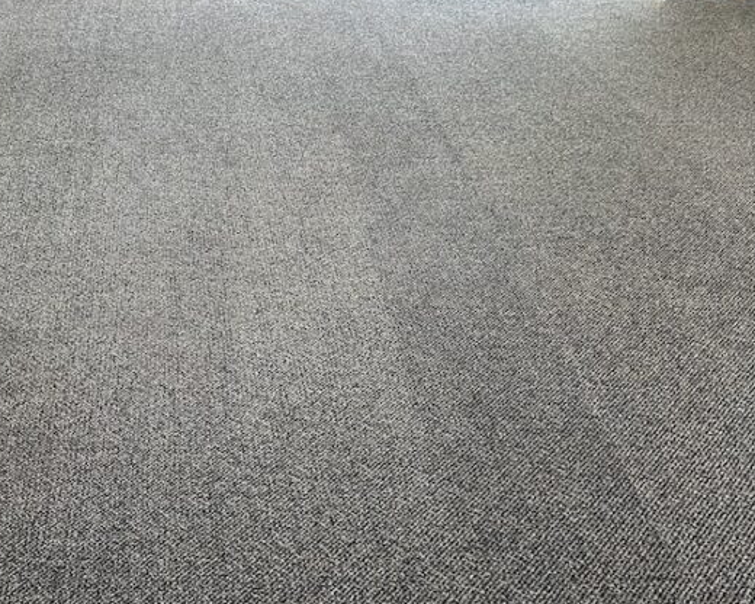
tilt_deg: -30.1
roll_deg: +1.7
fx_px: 1117
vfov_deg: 30.3
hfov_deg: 36.2
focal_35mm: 50
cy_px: 311
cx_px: 164
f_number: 1.5
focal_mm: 5.7
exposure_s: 1/60
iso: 100
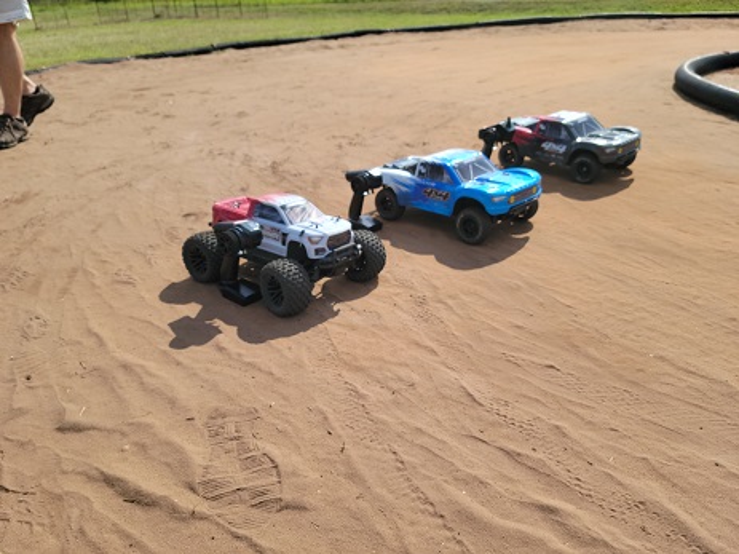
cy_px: 277
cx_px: 370
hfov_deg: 63.5
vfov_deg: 49.7
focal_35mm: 28
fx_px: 598
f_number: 2
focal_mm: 5.9
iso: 25
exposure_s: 1/873
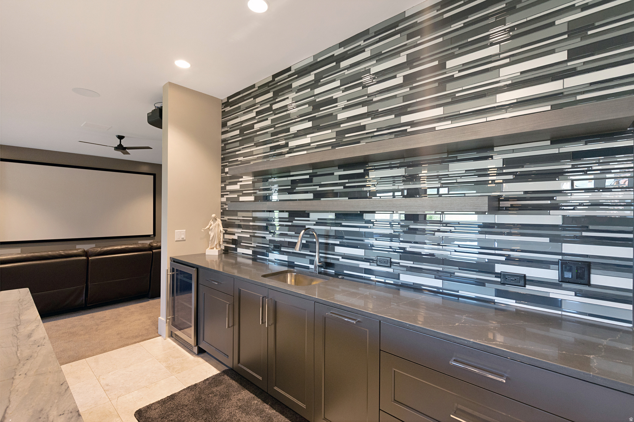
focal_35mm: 16
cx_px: 317
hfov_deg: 96.7
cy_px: 211
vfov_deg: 73.7
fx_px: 282
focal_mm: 16
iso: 1250
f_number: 9
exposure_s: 1/10
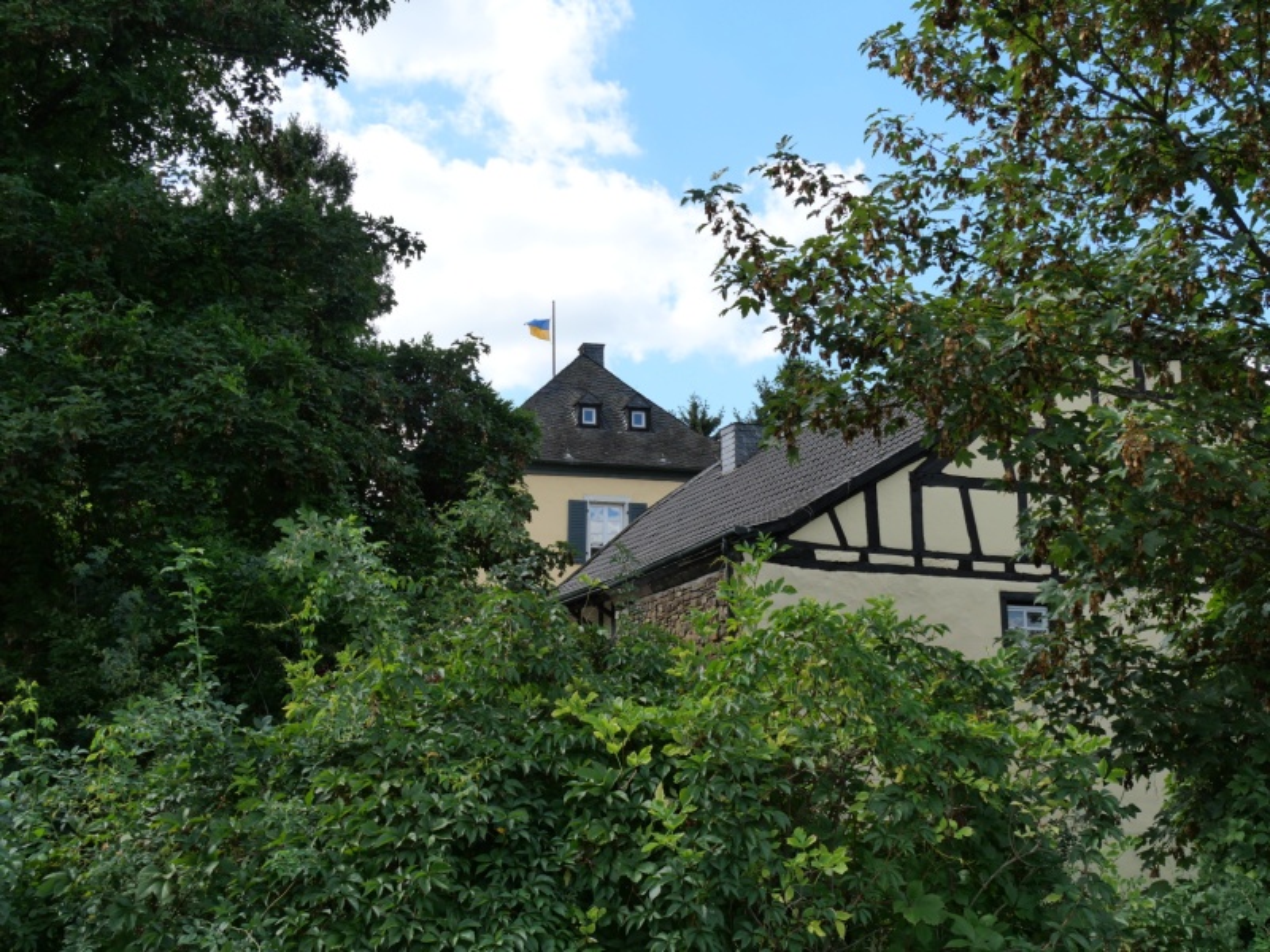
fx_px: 1394
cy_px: 476
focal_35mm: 38
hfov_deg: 49.0
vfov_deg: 37.7
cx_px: 635
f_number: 6.3
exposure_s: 1/250
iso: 200
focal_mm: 19
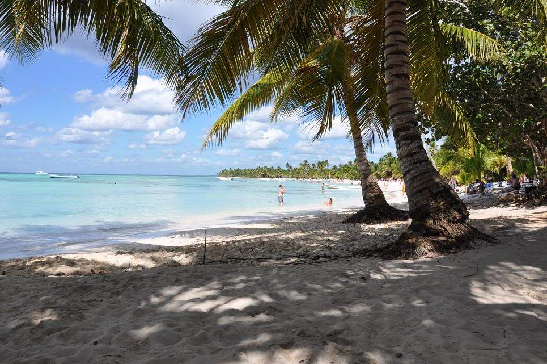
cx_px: 274
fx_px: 410
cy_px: 182
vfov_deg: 47.8
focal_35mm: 27
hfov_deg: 67.4
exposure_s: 1/160
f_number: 13
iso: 200
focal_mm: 18
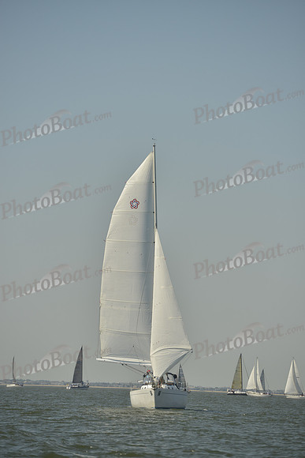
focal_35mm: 200
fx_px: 2540
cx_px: 152
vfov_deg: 10.3
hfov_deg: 6.9
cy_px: 229
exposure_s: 1/1000
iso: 200
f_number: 6.3
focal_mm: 200
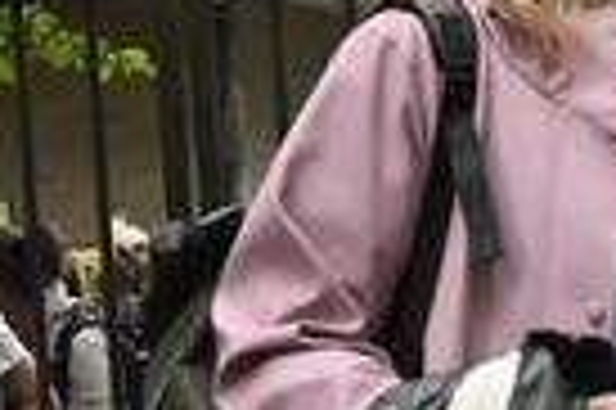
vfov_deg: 4.7
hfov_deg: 7.0
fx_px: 4956
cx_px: 863
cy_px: 498
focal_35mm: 290
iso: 8000
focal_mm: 40
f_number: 13
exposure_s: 1/640
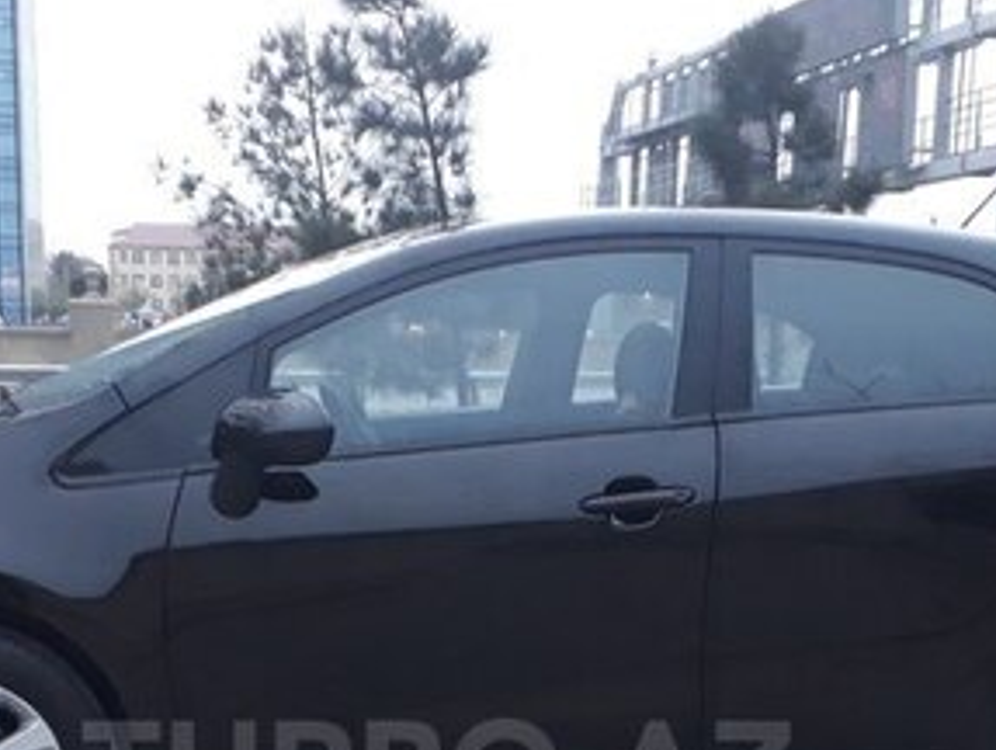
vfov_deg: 22.7
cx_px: 437
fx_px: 1786
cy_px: 773
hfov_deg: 31.1
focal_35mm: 62
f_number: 1.9
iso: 160
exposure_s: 1/25
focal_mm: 3.6
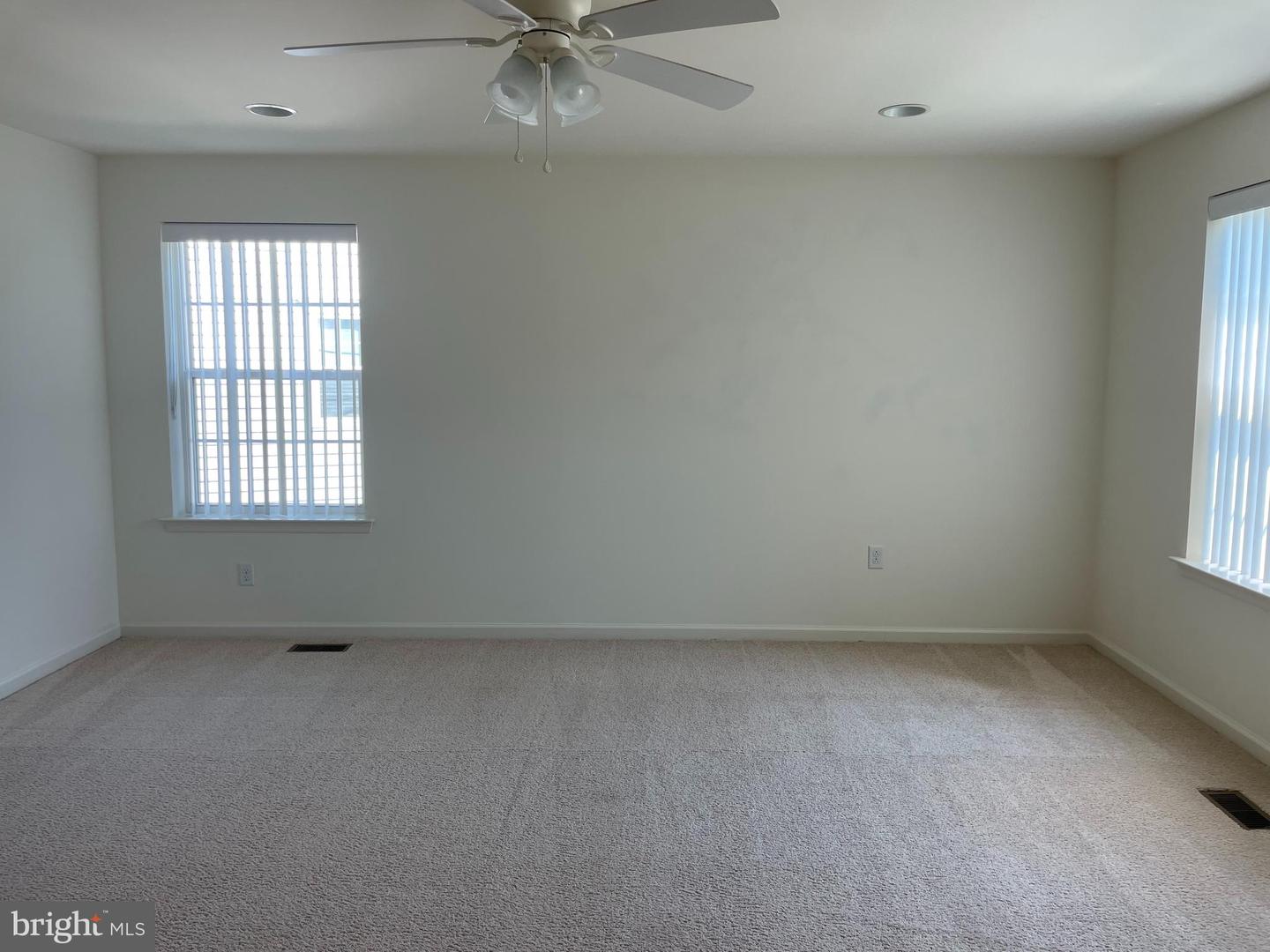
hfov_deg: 67.3
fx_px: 954
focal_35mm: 26
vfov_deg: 53.1
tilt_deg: -5.0
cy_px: 476
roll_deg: -0.7
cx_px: 635
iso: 32
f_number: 1.6
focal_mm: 4.2
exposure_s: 1/121
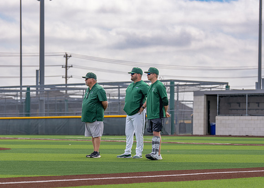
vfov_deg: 10.9
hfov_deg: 15.2
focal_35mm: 132
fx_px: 986
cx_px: 119
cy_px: 118
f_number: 2.8
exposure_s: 1/2000
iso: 125
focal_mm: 99
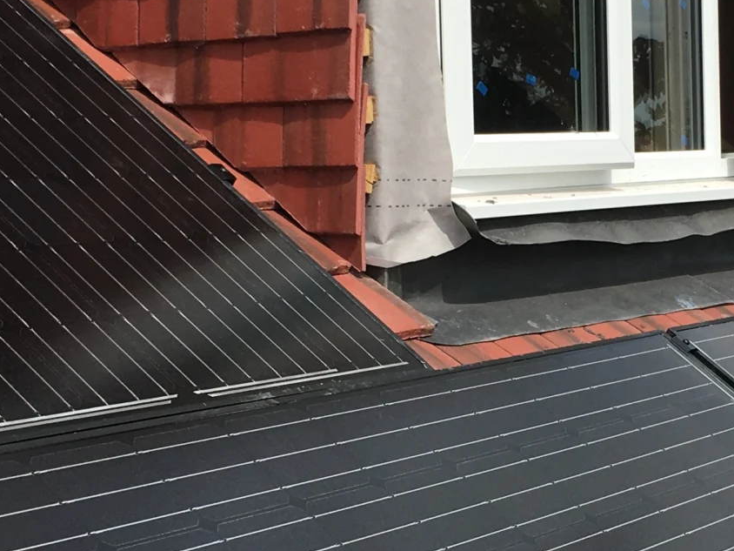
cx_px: 582
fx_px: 1866
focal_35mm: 88
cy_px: 365
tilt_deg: -5.2
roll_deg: +1.0
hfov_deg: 22.0
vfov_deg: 16.7
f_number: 2.2
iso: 25
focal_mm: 4.15
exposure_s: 1/1399
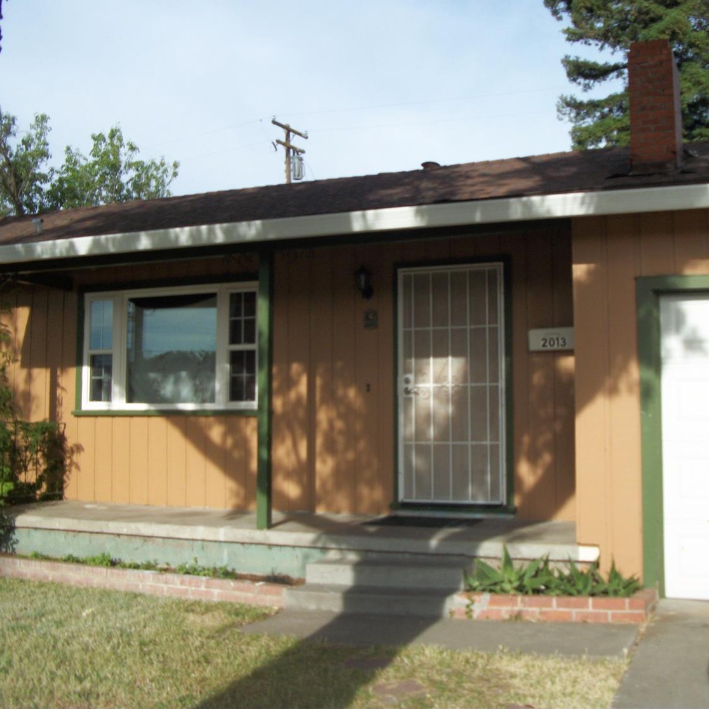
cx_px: 393
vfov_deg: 43.9
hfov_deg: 43.8
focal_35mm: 38
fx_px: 881
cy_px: 353
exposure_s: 1/125
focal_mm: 5.7
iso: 80
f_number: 8.8
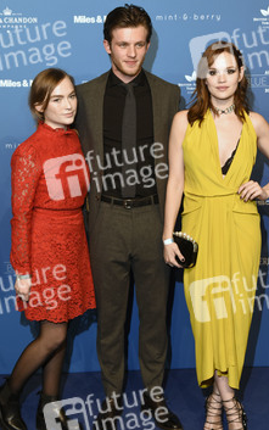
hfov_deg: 21.5
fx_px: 710
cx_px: 141
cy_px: 233
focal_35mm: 61
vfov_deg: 33.7
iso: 400
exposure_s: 1/320
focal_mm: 35
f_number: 4
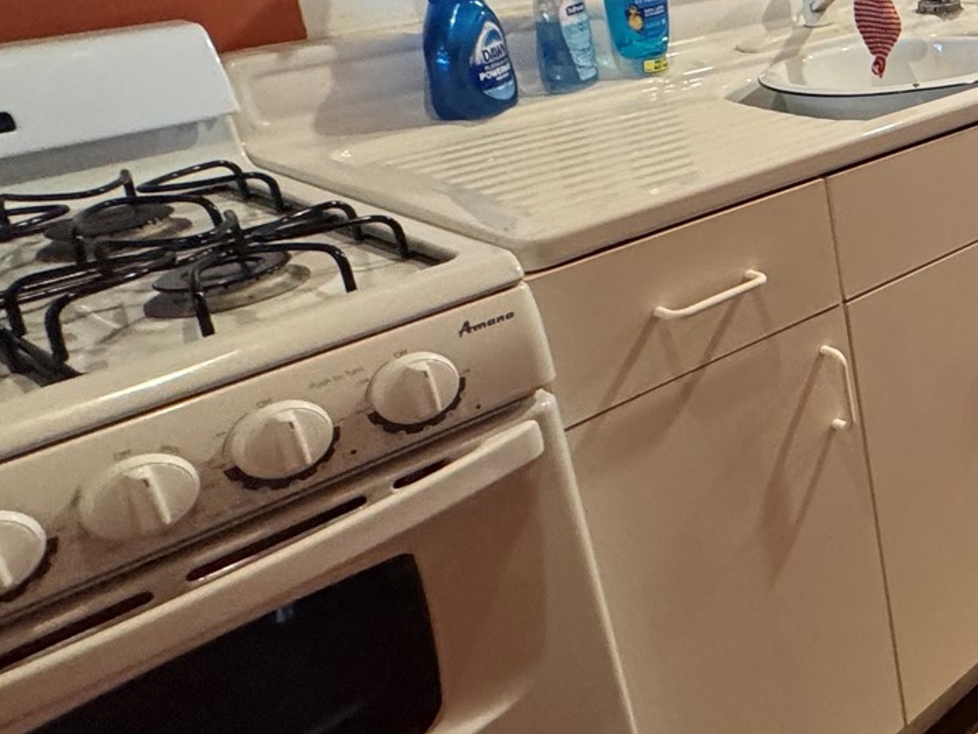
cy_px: 89
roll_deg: -0.6
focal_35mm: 40
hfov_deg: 30.8
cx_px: 1391
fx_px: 1130
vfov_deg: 34.2
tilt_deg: -15.2
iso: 320
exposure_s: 1/60
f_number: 2.2
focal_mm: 2.22
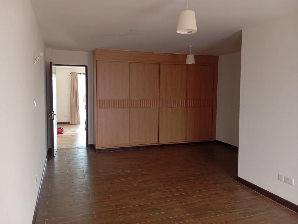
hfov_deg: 63.4
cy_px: 112
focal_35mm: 28
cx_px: 149
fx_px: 241
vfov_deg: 49.9
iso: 1130
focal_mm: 4.22
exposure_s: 1/24
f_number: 1.8
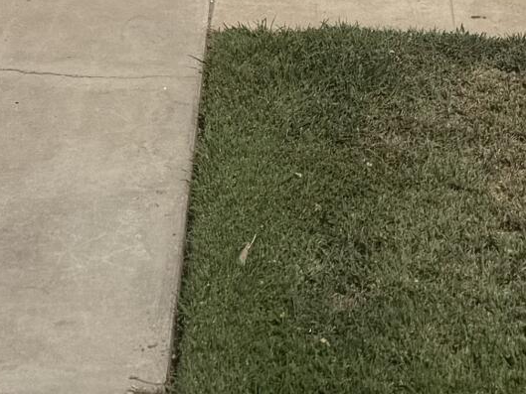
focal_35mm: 136
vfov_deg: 9.1
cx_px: 94
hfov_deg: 14.4
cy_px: -721
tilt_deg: +4.3
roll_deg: +1.3
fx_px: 2067
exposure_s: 1/9091
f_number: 1.78
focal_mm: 6.76
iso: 80
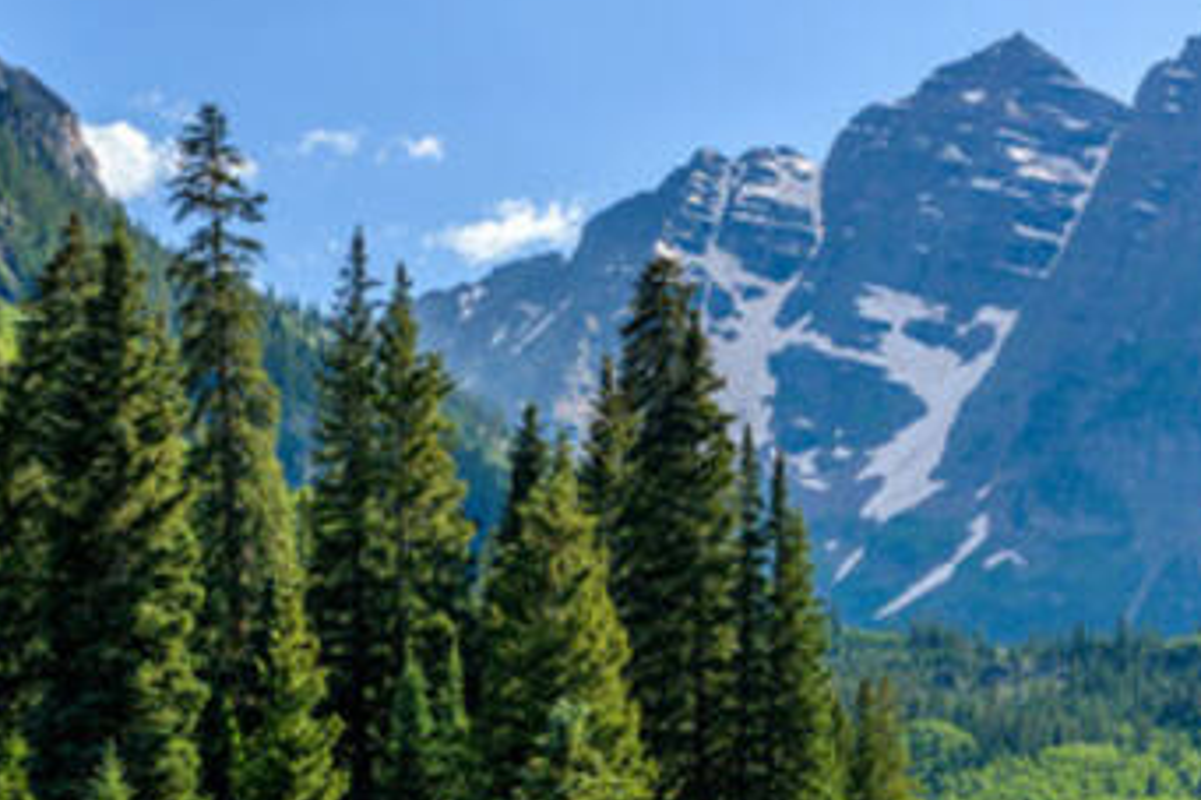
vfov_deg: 11.7
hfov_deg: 18.1
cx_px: 711
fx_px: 3768
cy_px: 1151
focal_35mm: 113
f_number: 5.6
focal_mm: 35
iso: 100
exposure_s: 1/250
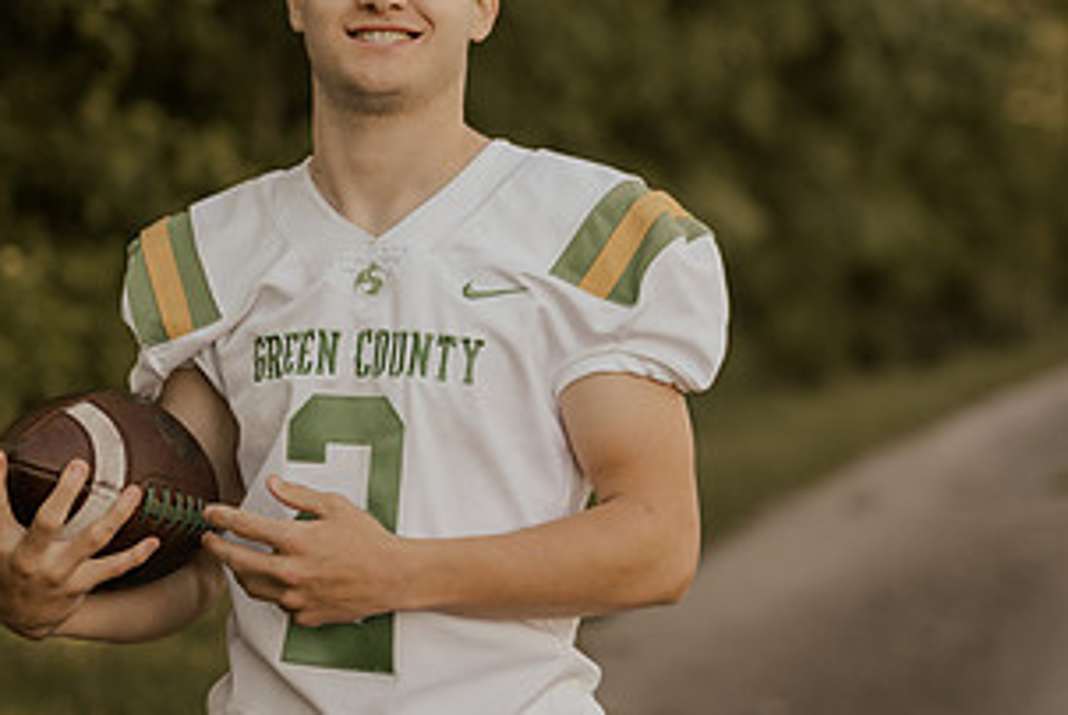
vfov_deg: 14.3
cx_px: 697
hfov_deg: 21.2
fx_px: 2851
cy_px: 303
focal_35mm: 96
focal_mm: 50
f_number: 1.8
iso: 100
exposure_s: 1/640
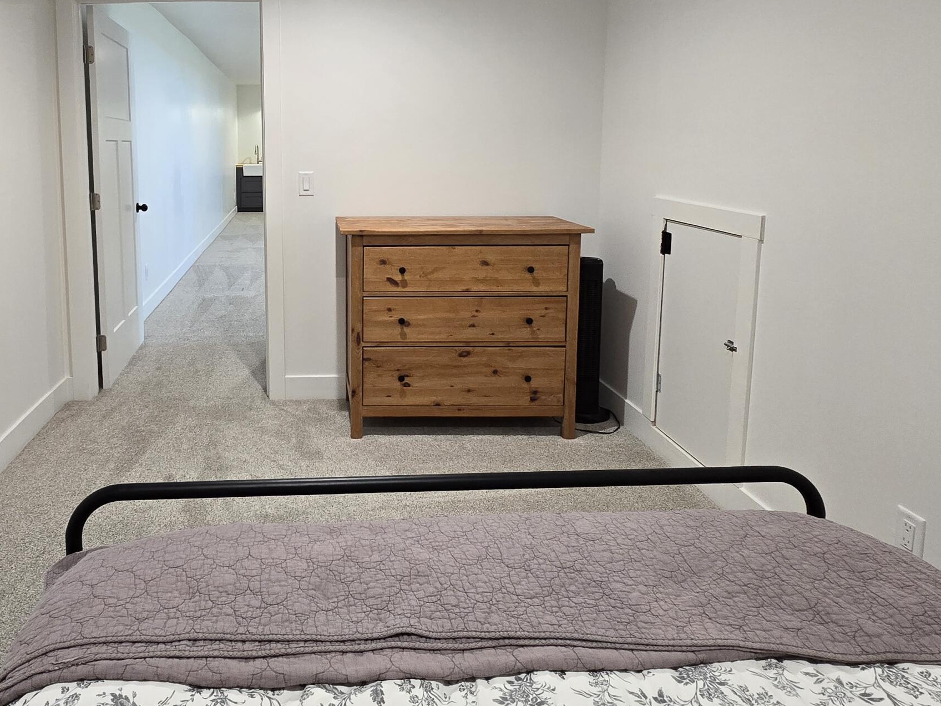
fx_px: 625
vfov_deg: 56.7
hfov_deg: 71.5
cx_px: 306
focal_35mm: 23
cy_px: 200
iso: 250
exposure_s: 1/60
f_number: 2.2
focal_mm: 2.2
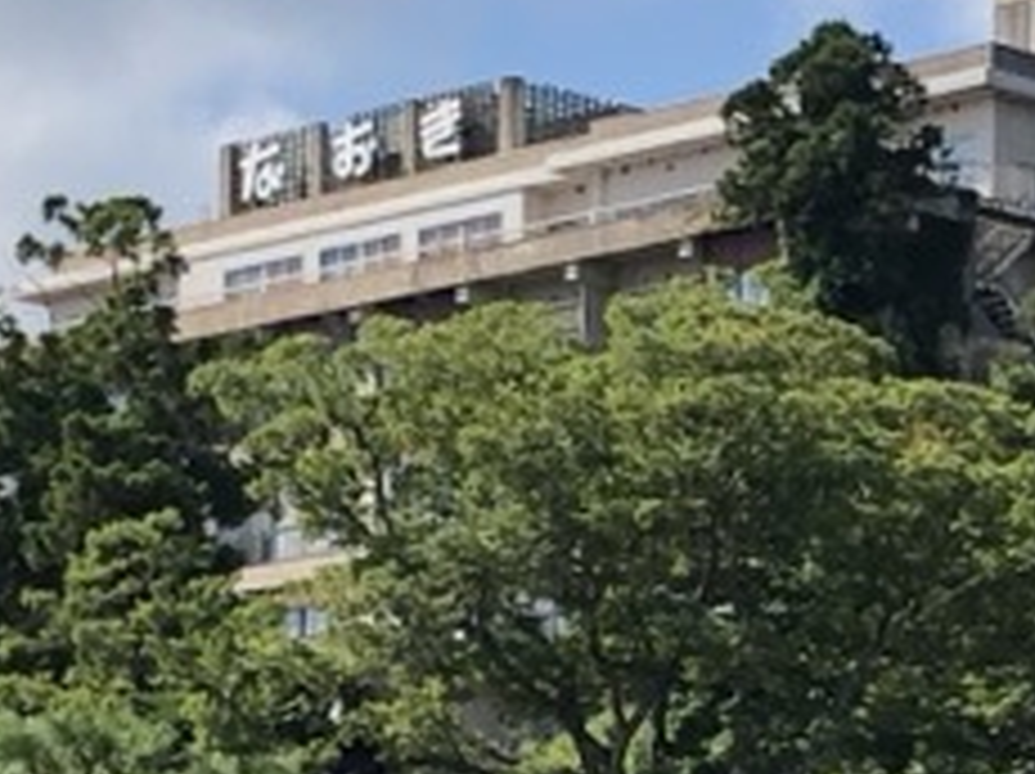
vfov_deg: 7.4
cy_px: 1336
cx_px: 1130
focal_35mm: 195
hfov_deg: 10.0
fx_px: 5824
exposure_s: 1/1600
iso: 20
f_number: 1.8
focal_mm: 3.99
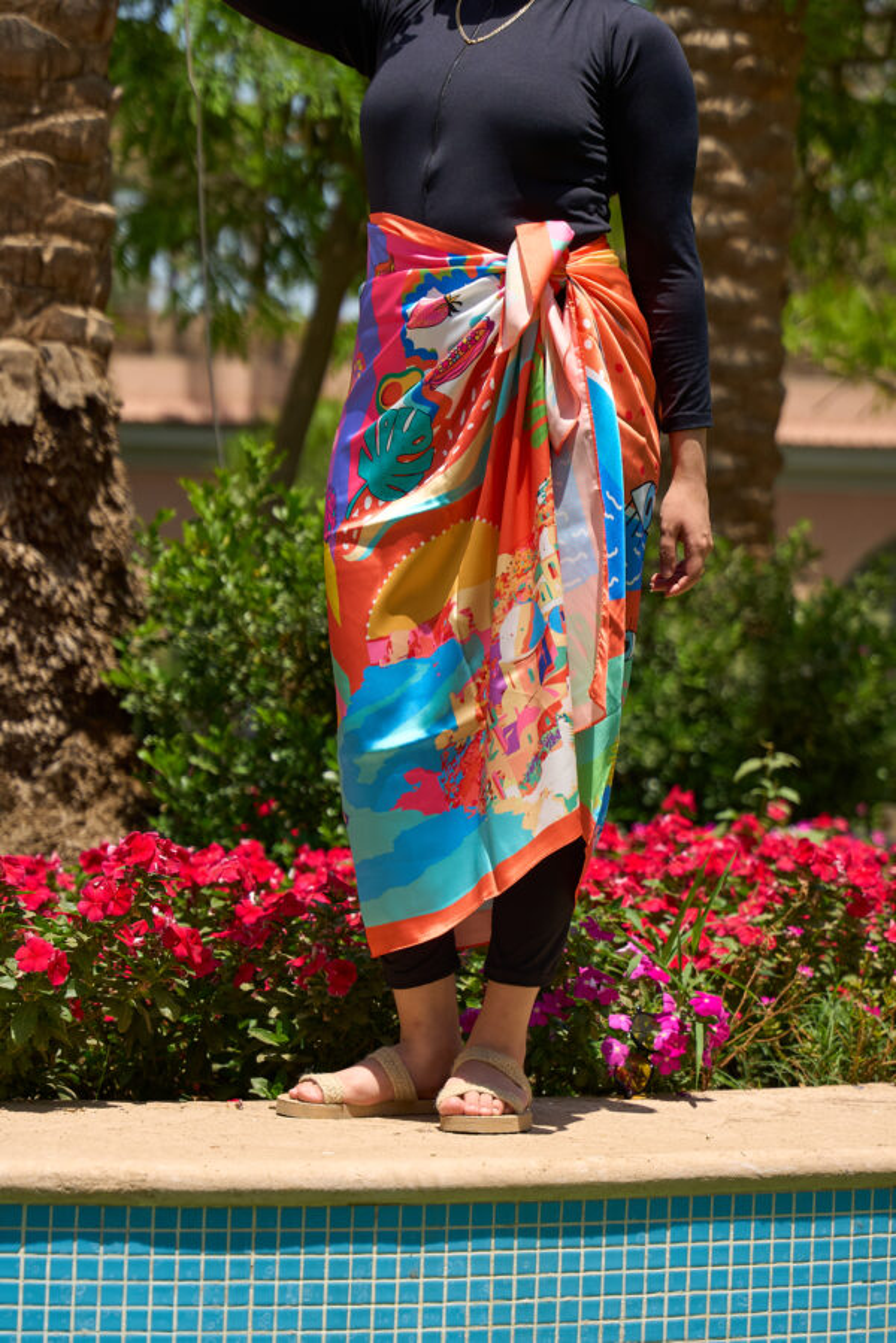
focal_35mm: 105
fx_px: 3920
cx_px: 448
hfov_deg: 13.0
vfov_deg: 19.5
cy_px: 672
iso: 400
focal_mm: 70
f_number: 2.8
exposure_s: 1/5000
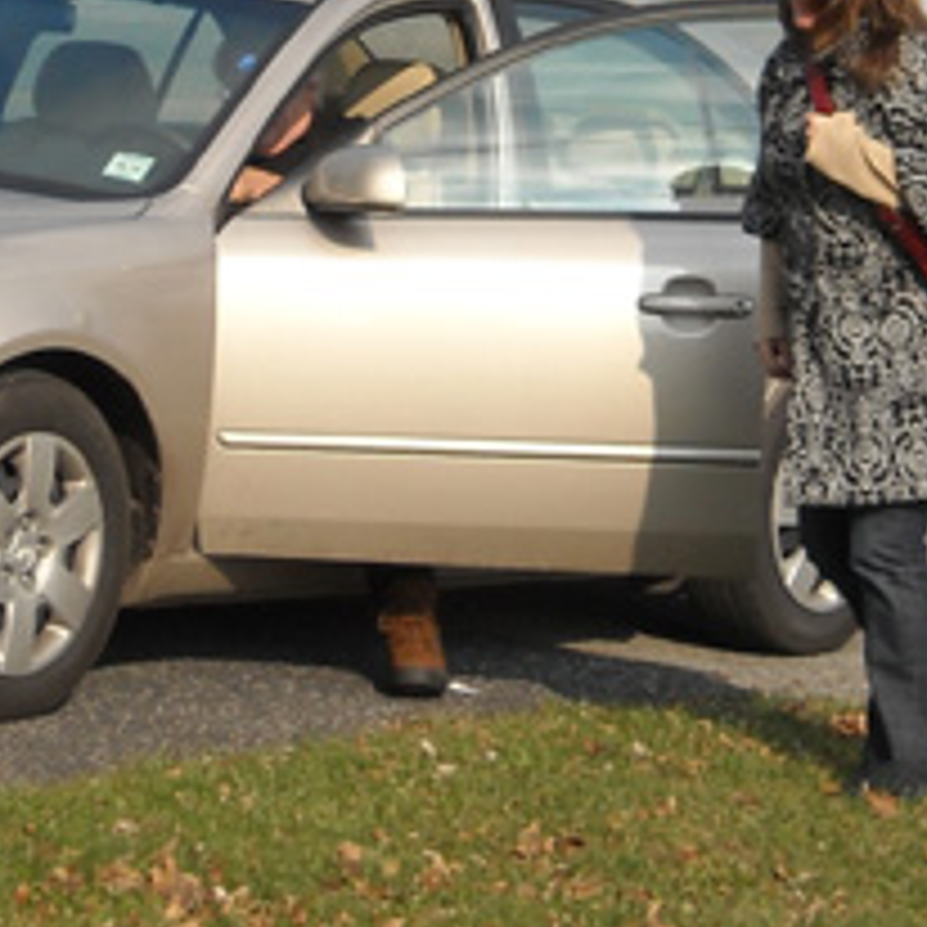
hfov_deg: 7.5
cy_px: -14
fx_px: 7059
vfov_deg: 7.5
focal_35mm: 233
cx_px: 86
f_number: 7.3
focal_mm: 11.02
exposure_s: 1/176
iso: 64
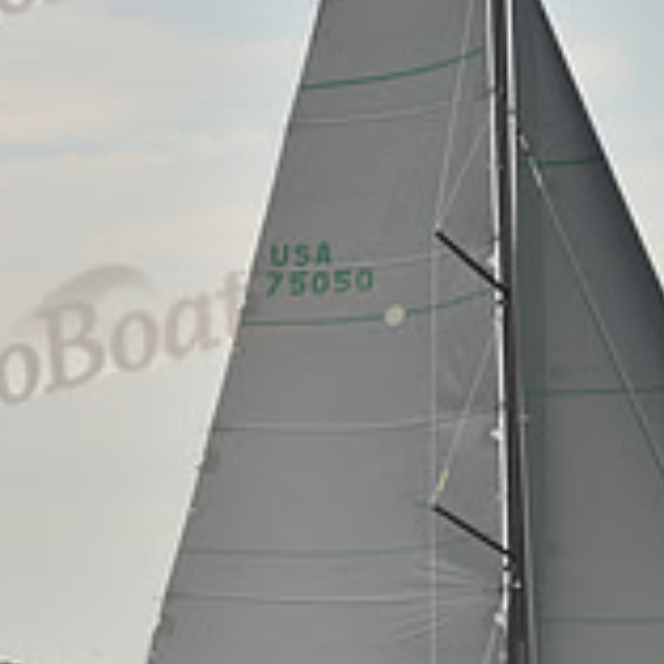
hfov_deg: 7.9
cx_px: 590
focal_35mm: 220
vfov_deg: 7.9
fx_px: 4774
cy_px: 516
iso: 250
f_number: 6.3
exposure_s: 1/500
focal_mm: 70
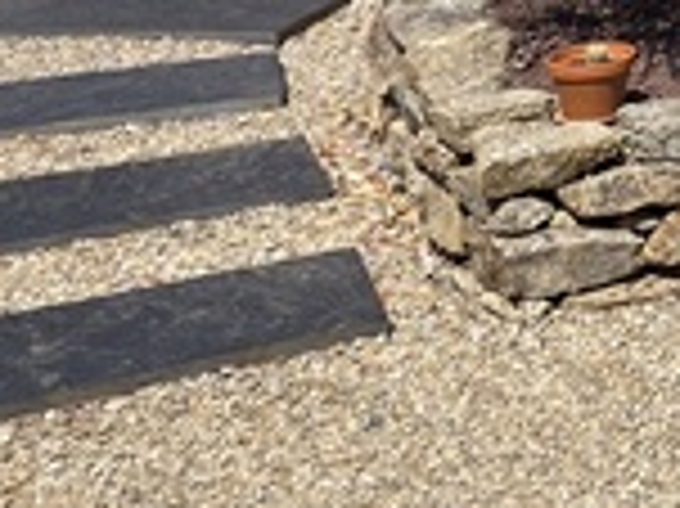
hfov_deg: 16.9
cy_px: -360
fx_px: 1727
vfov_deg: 14.9
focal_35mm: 88
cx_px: 1342
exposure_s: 1/2169
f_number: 1.9
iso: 40
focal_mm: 2.2
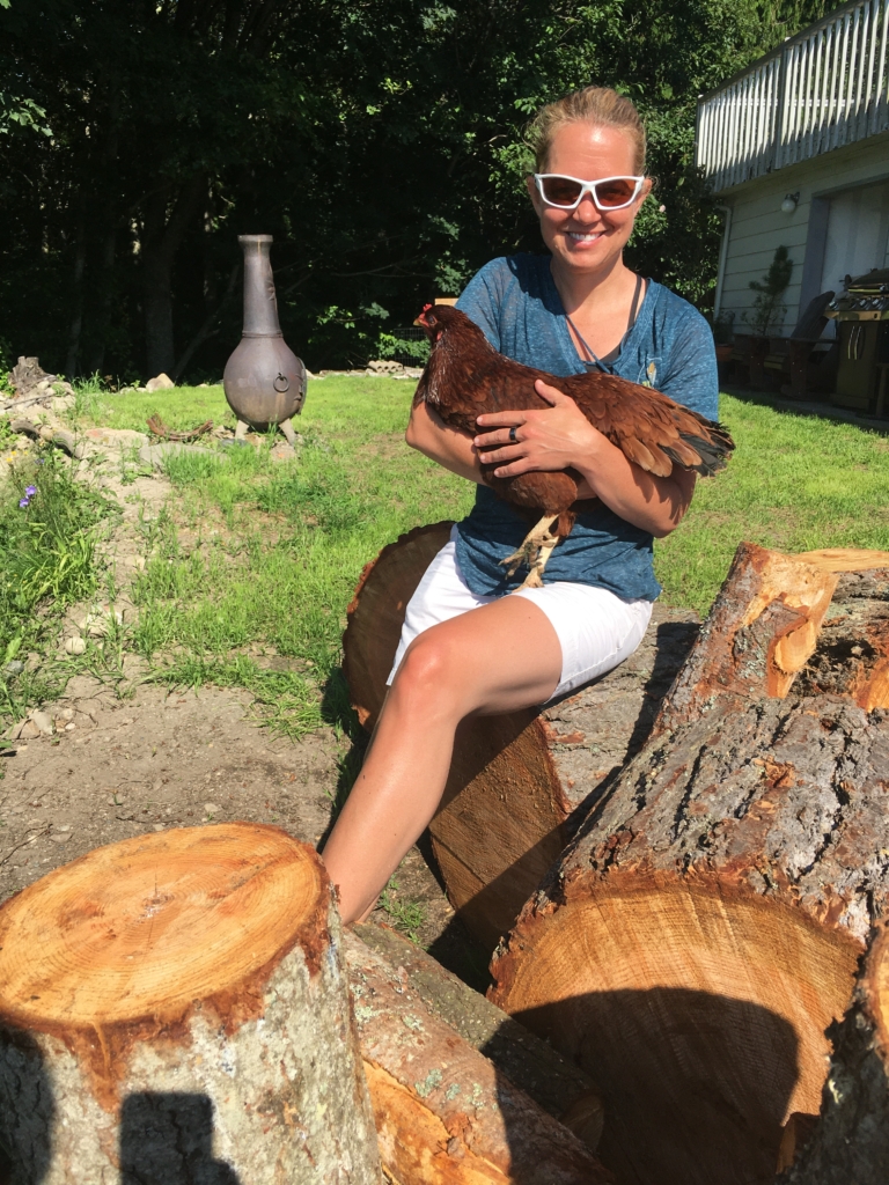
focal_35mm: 29
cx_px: 444
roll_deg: -1.7
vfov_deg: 61.7
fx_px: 993
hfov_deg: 48.2
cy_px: 592
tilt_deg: -15.7
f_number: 2.2
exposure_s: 1/1282
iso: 25
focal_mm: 4.15
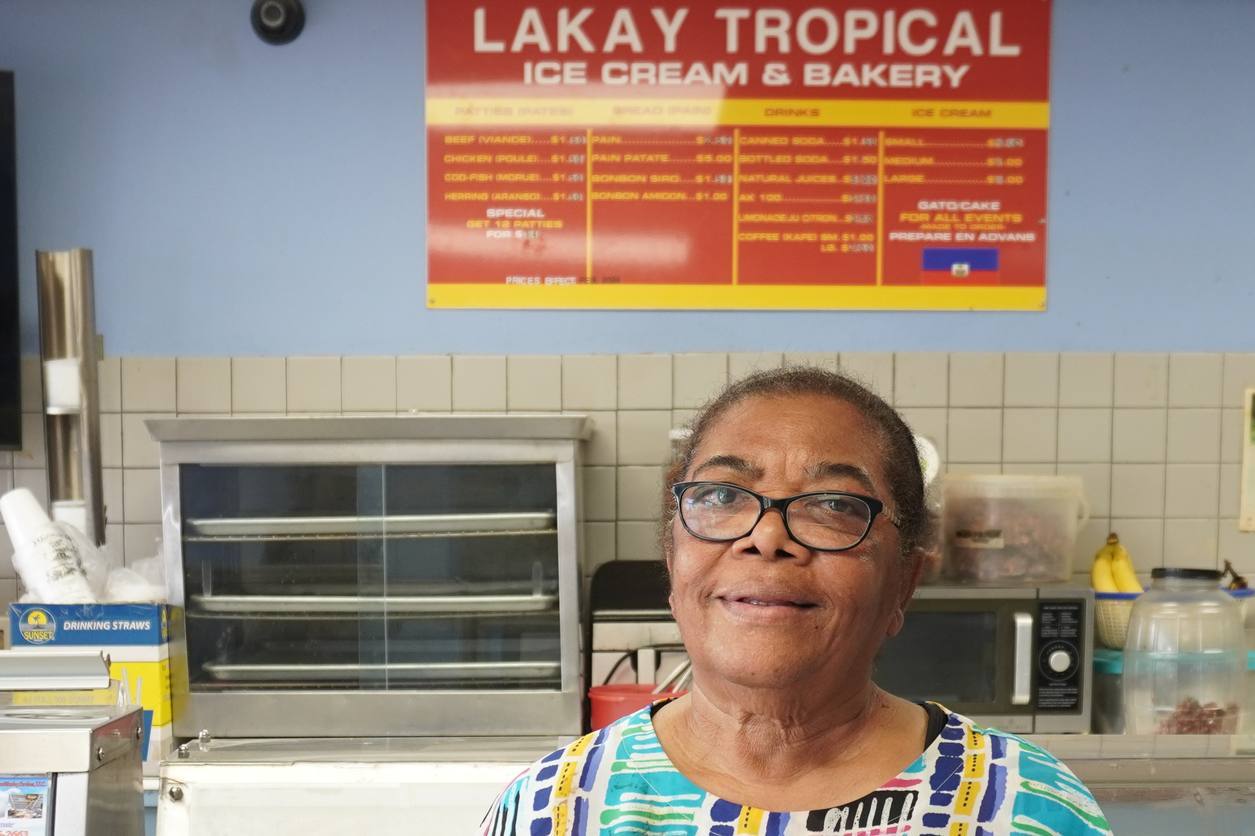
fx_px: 2022
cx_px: 626
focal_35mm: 58
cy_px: 755
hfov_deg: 34.5
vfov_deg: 22.8
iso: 250
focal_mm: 16
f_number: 3.5
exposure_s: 1/60
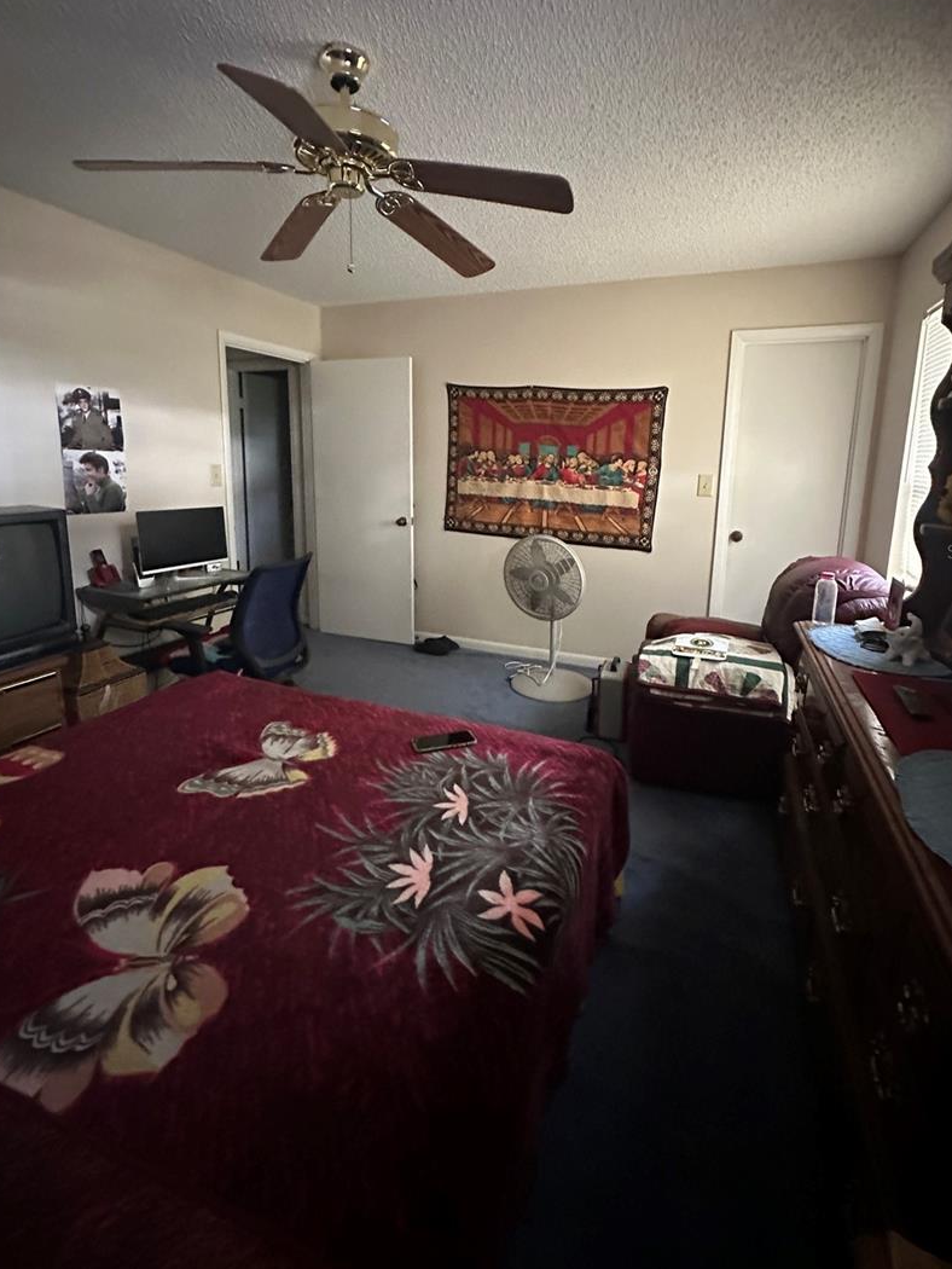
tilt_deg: -7.3
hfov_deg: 78.1
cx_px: 489
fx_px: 586
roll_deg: -1.0
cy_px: 551
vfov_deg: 94.0
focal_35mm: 16
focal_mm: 2.22
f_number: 2.2
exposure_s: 1/35
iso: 1250
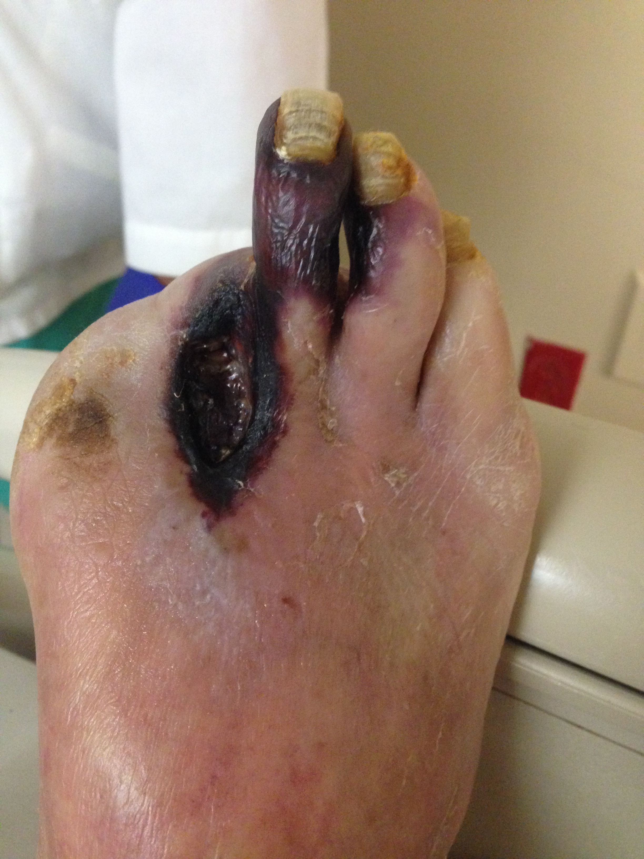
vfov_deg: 55.4
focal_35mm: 33
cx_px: 322
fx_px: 819
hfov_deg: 42.9
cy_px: 430
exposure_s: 1/20
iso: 400
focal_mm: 4.12
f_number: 2.4
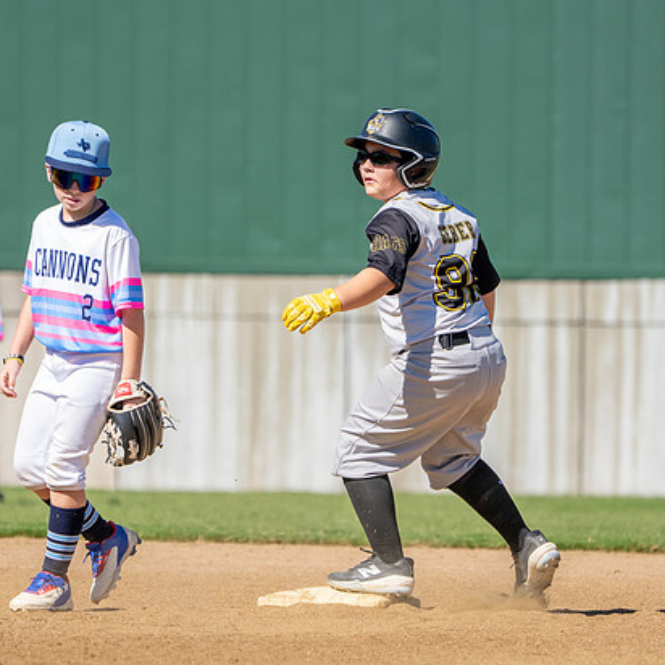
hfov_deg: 3.6
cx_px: 339
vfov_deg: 3.6
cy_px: 417
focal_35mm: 490
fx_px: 10650
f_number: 5.6
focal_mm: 279
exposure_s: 1/3200
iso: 800
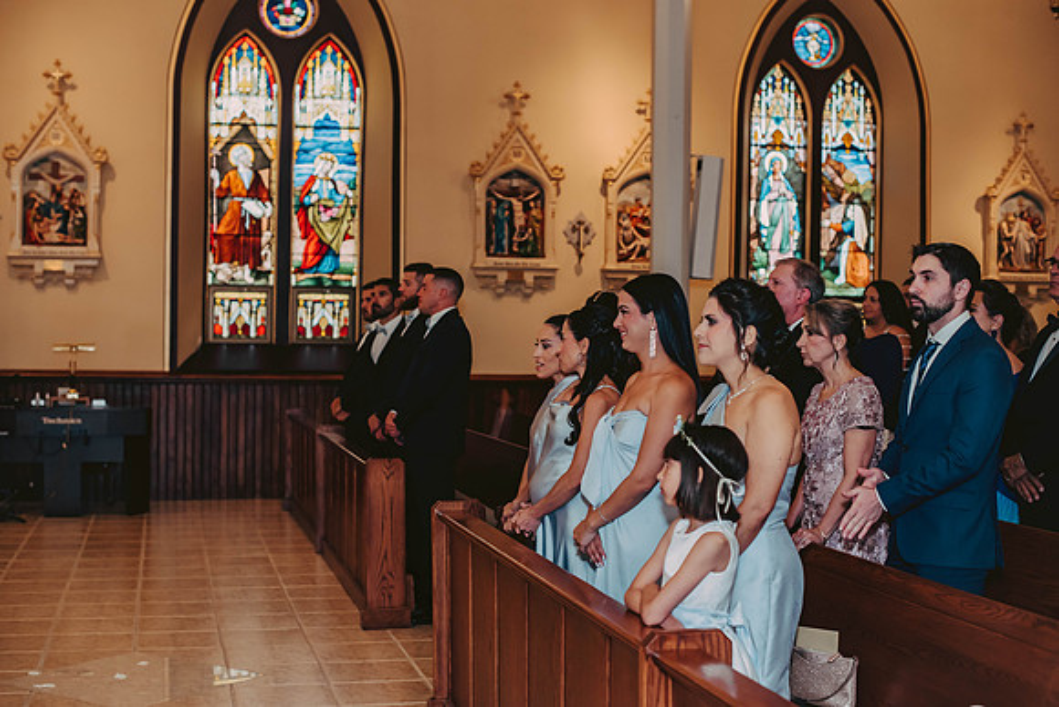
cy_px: 354
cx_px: 530
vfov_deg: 27.0
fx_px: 1471
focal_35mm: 50
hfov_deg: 39.6
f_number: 2.8
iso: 800
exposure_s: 1/125
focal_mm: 50
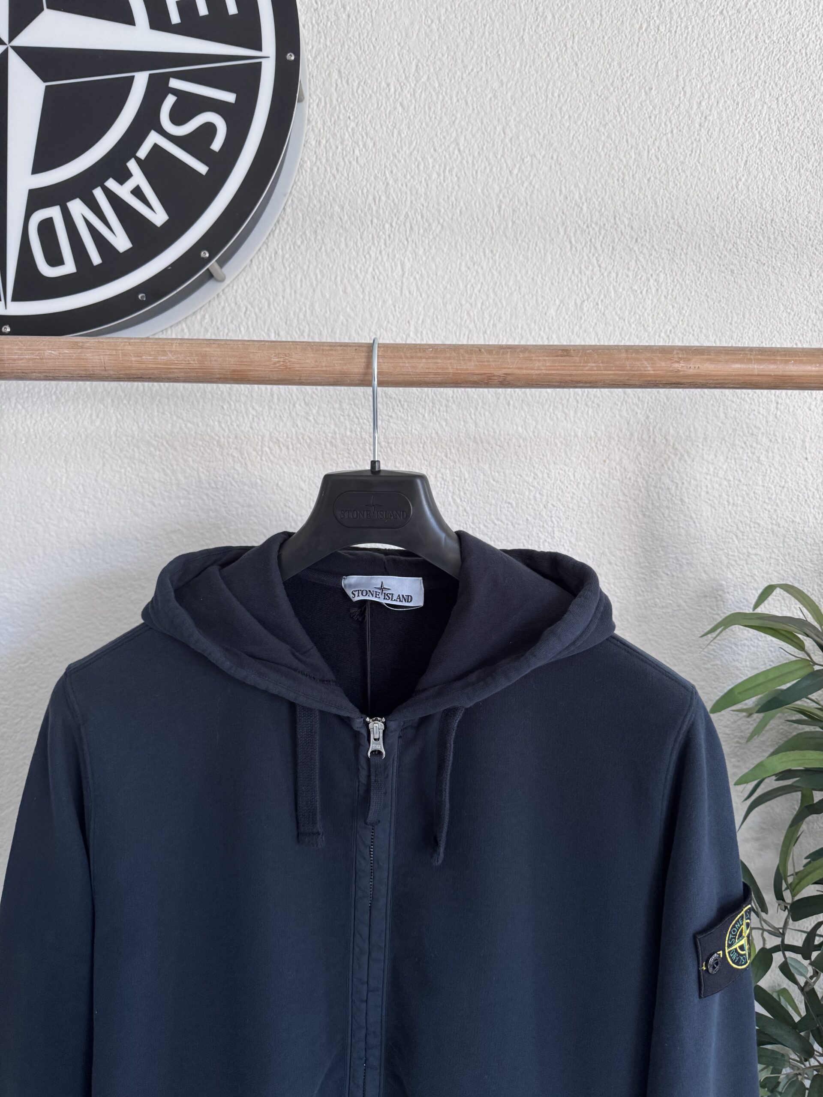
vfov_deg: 71.6
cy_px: 548
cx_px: 412
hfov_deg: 56.8
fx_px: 761
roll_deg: -0.6
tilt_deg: -4.2
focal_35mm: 24
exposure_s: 1/83
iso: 200
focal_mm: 6.76
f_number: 1.78
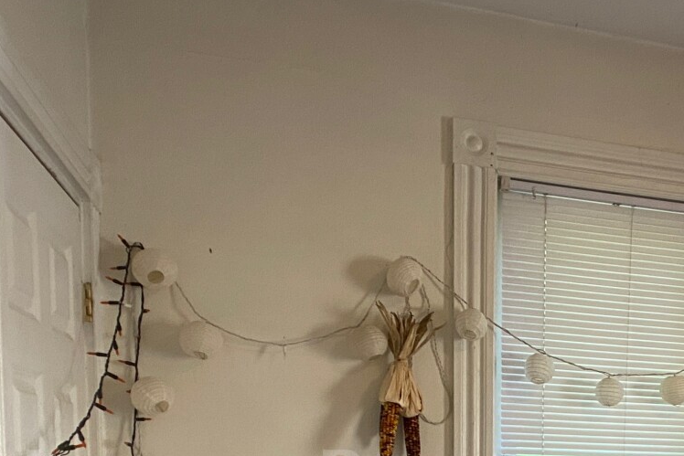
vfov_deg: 17.4
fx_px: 1406
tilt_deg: -5.8
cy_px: 576
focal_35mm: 74
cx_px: 640
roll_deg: -1.6
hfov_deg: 26.3
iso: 250
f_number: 1.8
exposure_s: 1/60
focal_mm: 4.25
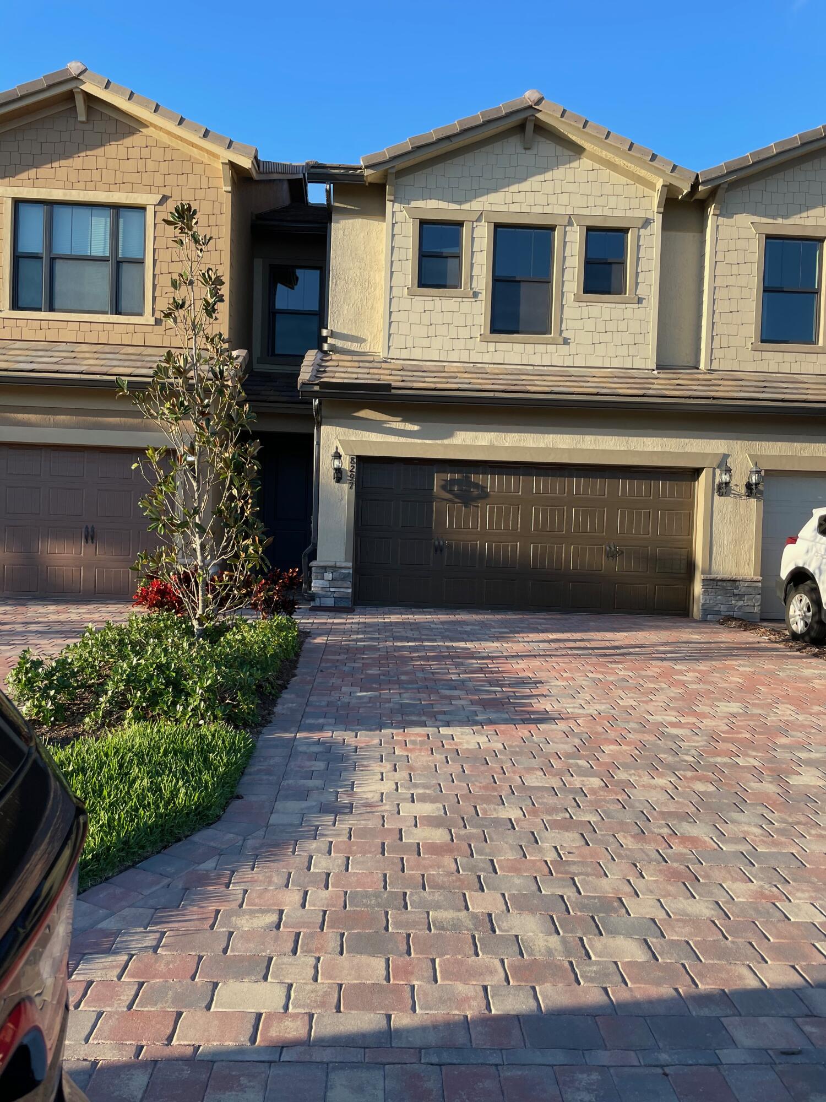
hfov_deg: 53.1
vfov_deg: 67.3
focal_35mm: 26
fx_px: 827
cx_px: 413
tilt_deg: +1.3
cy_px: 551
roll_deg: -1.3
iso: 32
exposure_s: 1/888
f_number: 1.6
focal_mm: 4.2
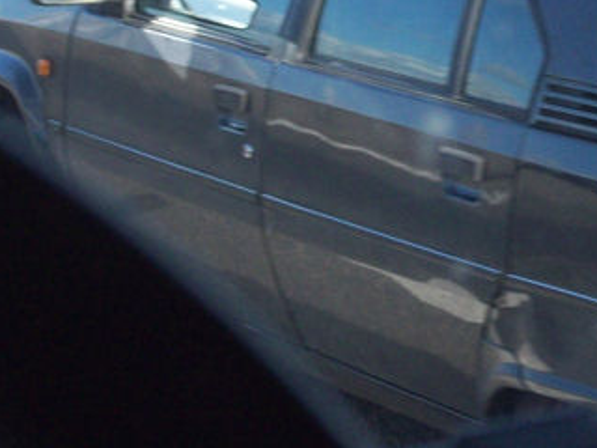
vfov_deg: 5.3
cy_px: 67
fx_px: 4812
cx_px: 422
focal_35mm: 279
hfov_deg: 7.1
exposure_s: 1/289
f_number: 4.7
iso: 80
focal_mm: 15.3
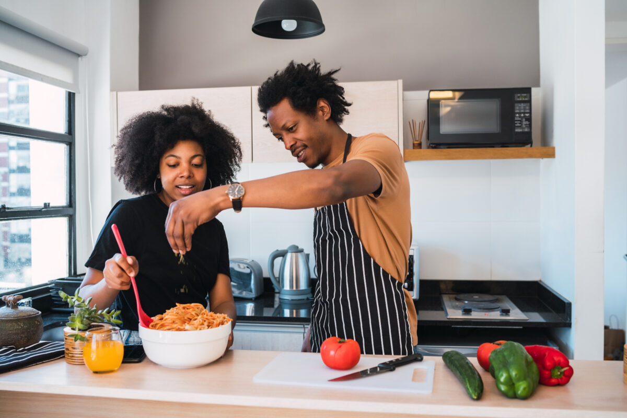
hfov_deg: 54.4
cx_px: 314
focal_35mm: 35
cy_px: 209
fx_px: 610
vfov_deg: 37.9
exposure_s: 1/125
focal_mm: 35
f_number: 3.5
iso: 250
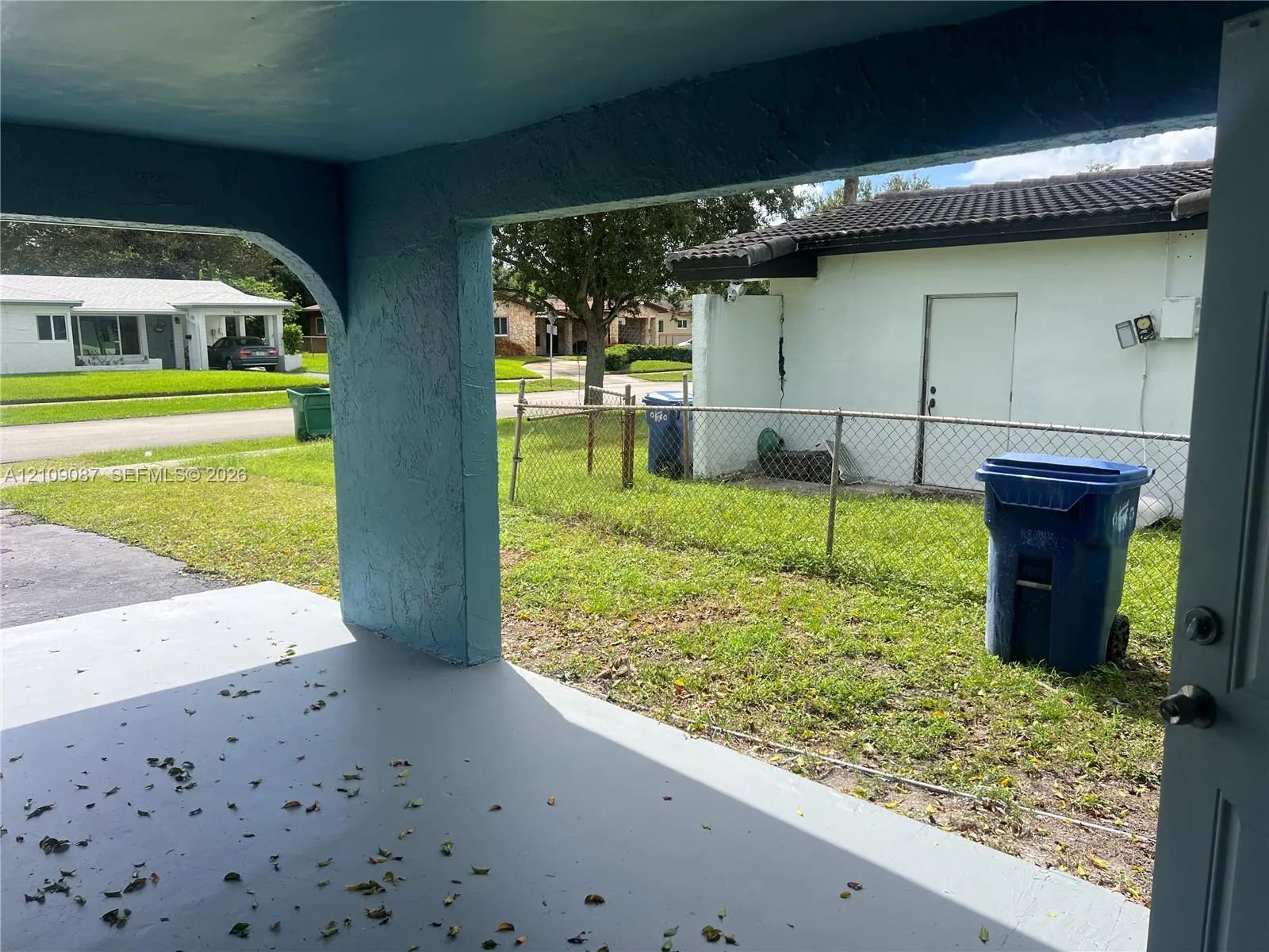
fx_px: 953
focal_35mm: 26
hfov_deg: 67.3
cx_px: 634
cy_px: 476
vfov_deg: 53.1
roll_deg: -0.3
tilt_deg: -8.9
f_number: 1.5
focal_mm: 5.7
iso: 50
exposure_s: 1/2915
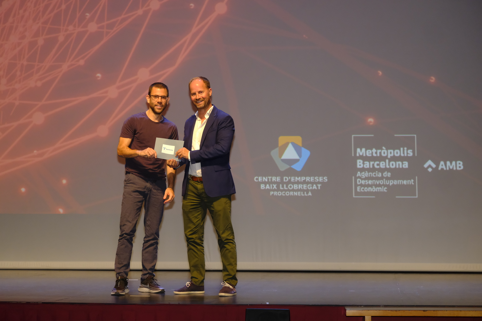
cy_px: 160
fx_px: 1084
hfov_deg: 25.1
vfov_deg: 16.9
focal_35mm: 81
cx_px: 241
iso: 3200
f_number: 2.8
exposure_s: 1/180
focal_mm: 54.1
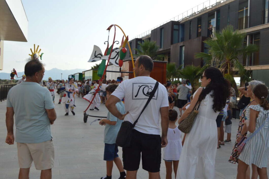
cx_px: 134
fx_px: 258
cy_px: 90
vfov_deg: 38.3
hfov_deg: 55.1
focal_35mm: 34
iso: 100
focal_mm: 23
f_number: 7.1
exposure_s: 1/250
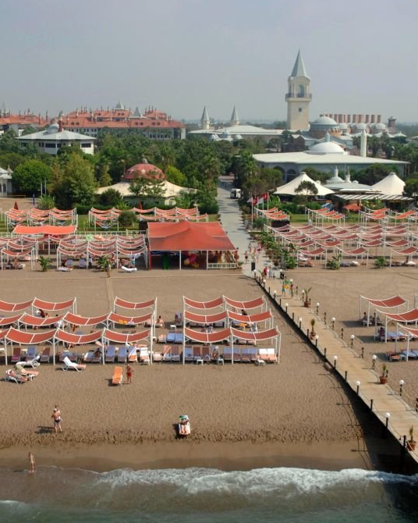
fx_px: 831
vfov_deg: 34.9
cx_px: 186
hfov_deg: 28.2
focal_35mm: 54
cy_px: 262
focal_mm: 25
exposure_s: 1/640
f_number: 8
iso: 200
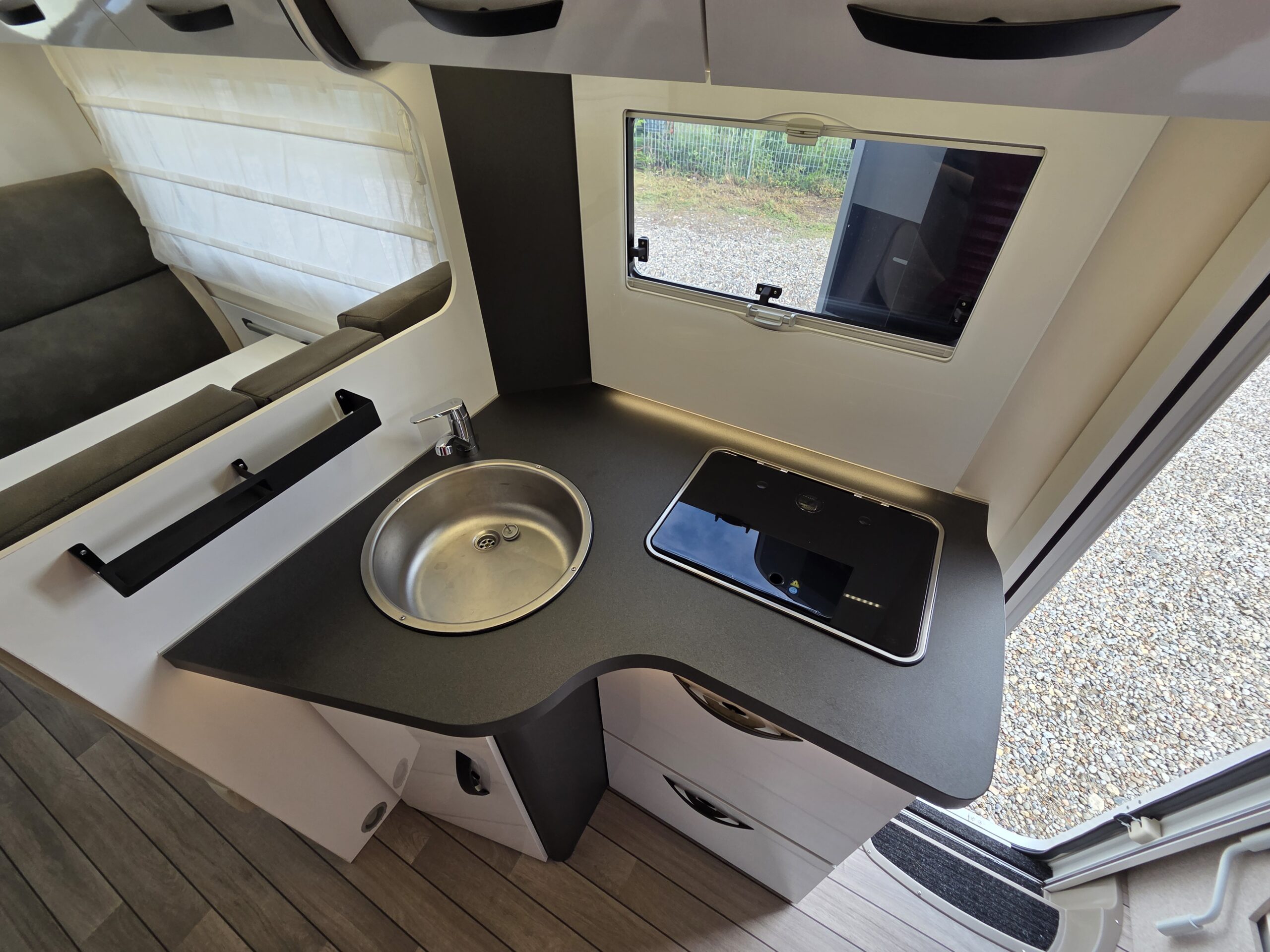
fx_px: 477
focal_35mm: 13
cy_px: 476
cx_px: 635
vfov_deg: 89.9
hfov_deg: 106.2
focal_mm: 2.2
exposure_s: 1/122
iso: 50
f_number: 2.2
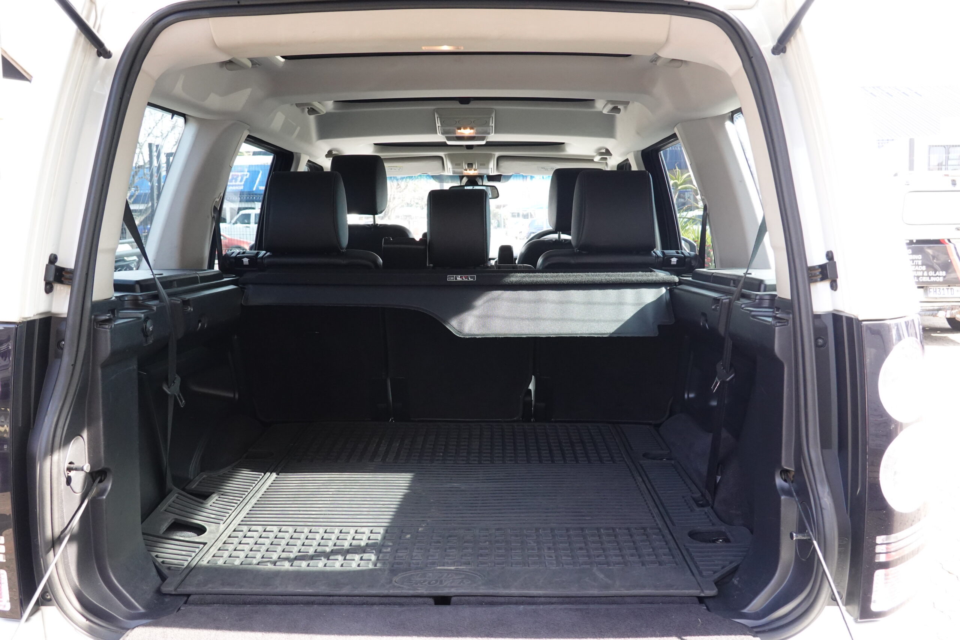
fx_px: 853
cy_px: 320
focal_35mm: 32
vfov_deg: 41.1
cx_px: 480
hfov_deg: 58.7
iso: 1000
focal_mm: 11.76
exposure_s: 1/250
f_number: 3.5
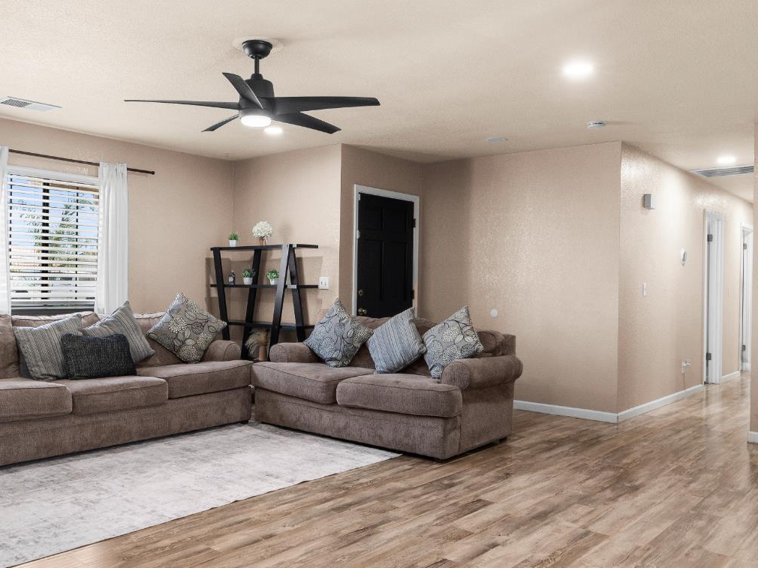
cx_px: 324
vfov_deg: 46.8
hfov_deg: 59.7
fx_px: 657
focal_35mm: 30
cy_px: 279
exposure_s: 1/6
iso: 250
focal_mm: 14
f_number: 8
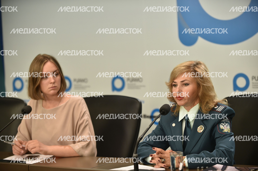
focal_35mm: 105
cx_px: 129
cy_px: 86
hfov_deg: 19.5
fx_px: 752
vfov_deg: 13.0
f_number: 4
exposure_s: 1/250
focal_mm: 105
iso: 1600
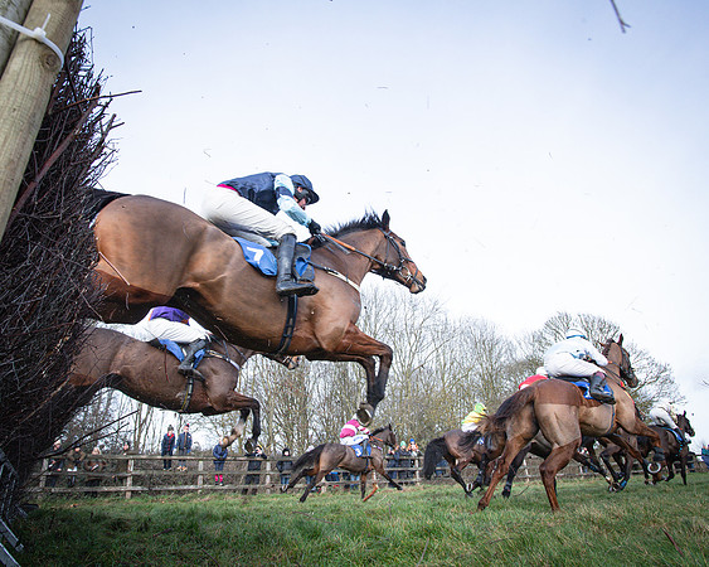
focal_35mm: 21
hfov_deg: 76.5
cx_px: 326
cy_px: 284
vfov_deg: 64.5
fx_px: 449
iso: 2000
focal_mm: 19
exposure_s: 1/1000
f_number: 8
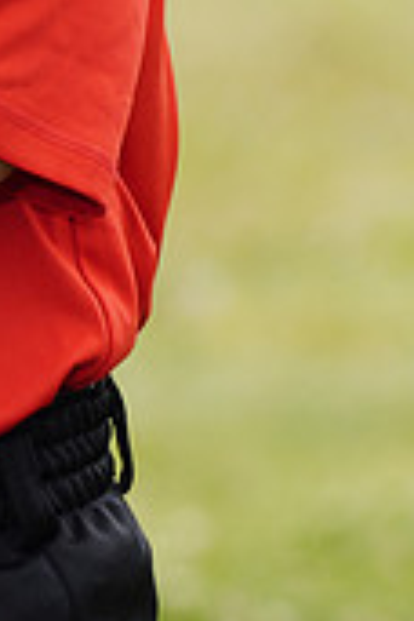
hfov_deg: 2.0
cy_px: -287
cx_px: -187
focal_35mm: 678
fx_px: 11695
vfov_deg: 3.0
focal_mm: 200
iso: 100
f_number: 5.6
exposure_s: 1/250
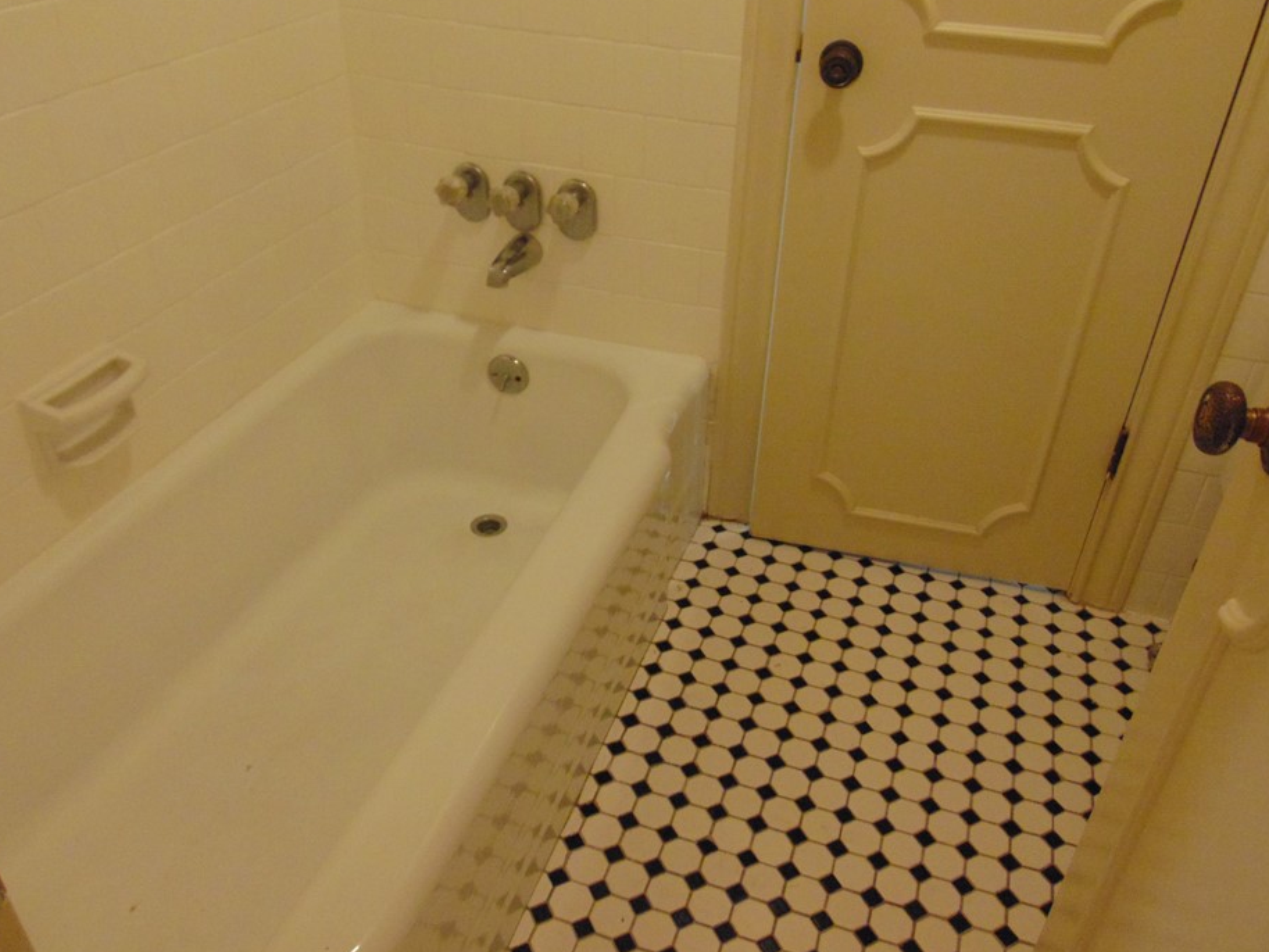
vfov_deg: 49.7
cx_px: 673
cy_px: 445
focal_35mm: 28
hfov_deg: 63.4
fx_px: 1027
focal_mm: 4.5
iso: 400
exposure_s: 1/25
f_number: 3
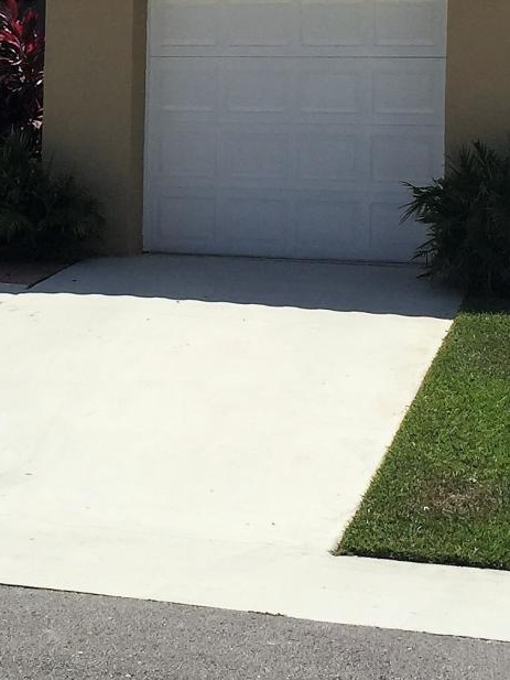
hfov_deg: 15.6
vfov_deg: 20.6
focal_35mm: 94
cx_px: 62
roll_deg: -1.5
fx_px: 1846
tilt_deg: +0.0
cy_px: 142
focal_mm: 4.15
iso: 32
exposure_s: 1/3968
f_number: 2.2
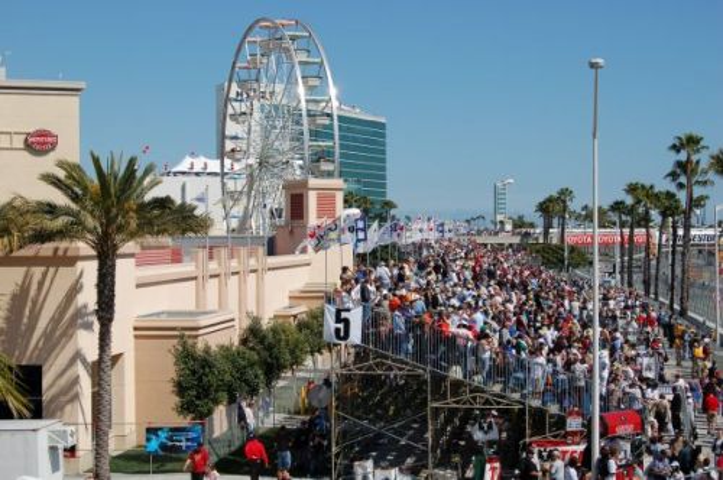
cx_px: 362
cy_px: 240
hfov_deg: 29.9
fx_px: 1354
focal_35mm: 68
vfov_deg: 20.1
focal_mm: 45
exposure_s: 1/400
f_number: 11
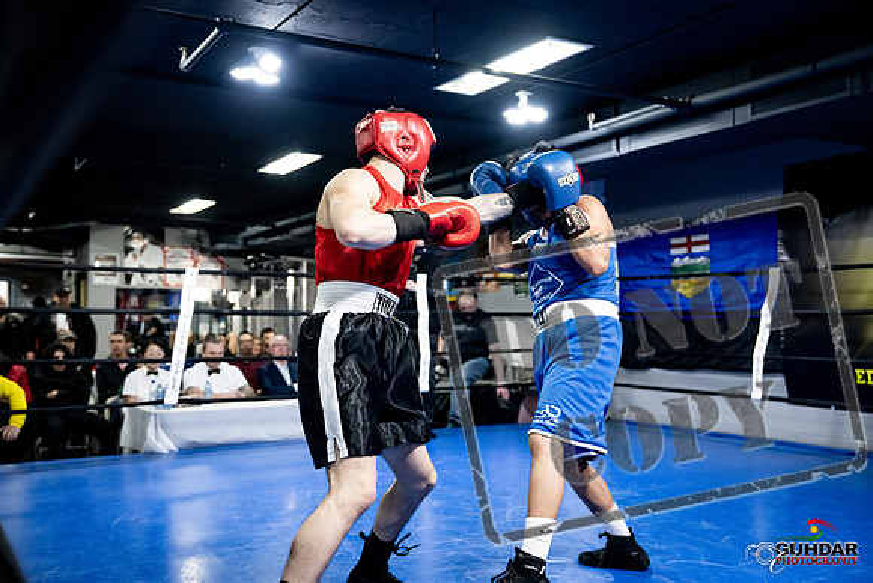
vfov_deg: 37.9
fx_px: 849
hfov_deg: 54.4
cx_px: 436
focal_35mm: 35
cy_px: 292
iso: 8000
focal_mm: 35
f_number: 2.8
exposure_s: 1/1000
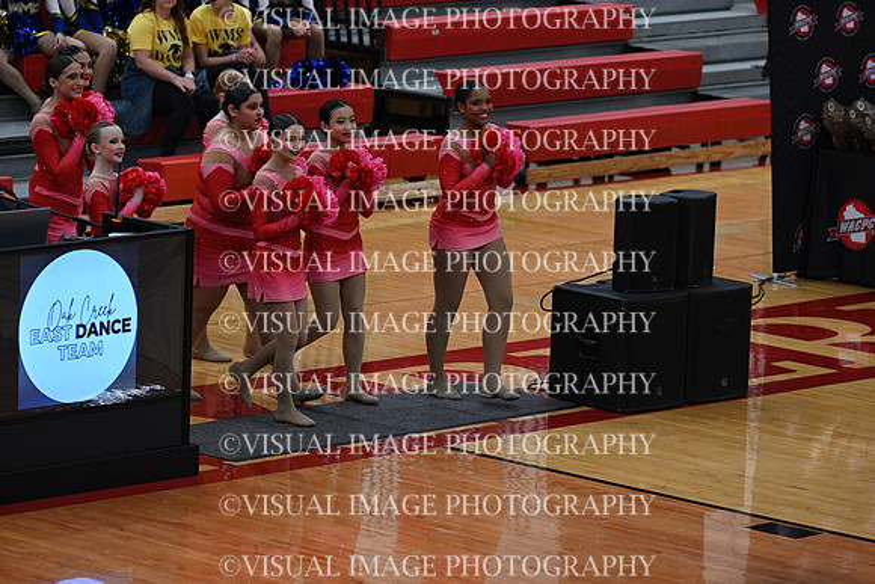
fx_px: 4862
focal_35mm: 200
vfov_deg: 6.9
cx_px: 438
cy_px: 292
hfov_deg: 10.3
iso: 4000
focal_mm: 200
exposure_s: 1/400
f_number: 4
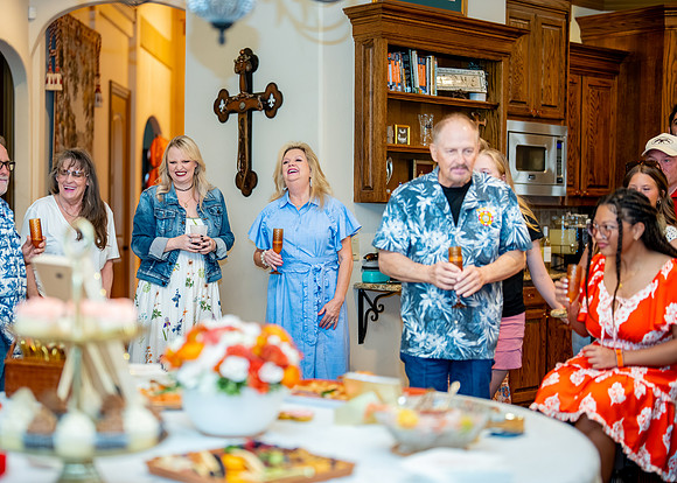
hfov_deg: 32.7
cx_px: 271
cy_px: 242
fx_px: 1151
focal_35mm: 60
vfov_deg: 23.7
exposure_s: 1/400
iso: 1000
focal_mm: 50
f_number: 1.2
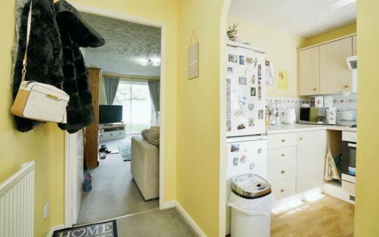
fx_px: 176
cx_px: 190
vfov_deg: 68.0
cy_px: 113
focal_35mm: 17
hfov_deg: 94.3
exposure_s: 1/80
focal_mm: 16
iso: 1000
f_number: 7.1
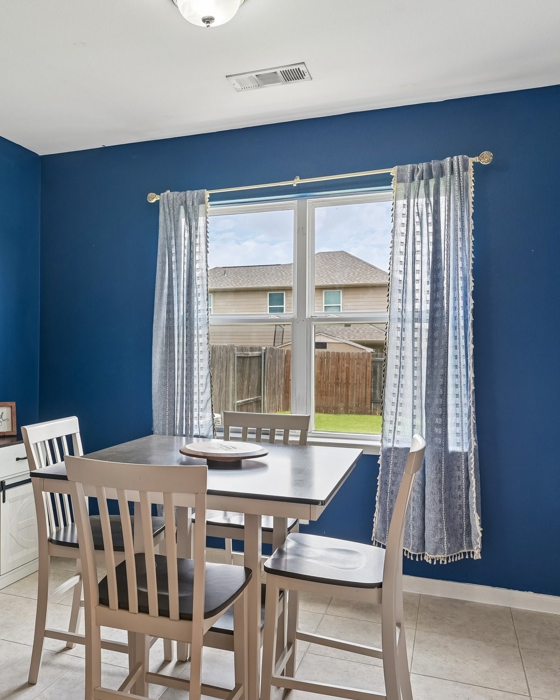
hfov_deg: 49.1
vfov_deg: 60.4
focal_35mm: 29
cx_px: 188
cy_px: 346
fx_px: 601
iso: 400
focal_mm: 20
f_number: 8
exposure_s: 1/50
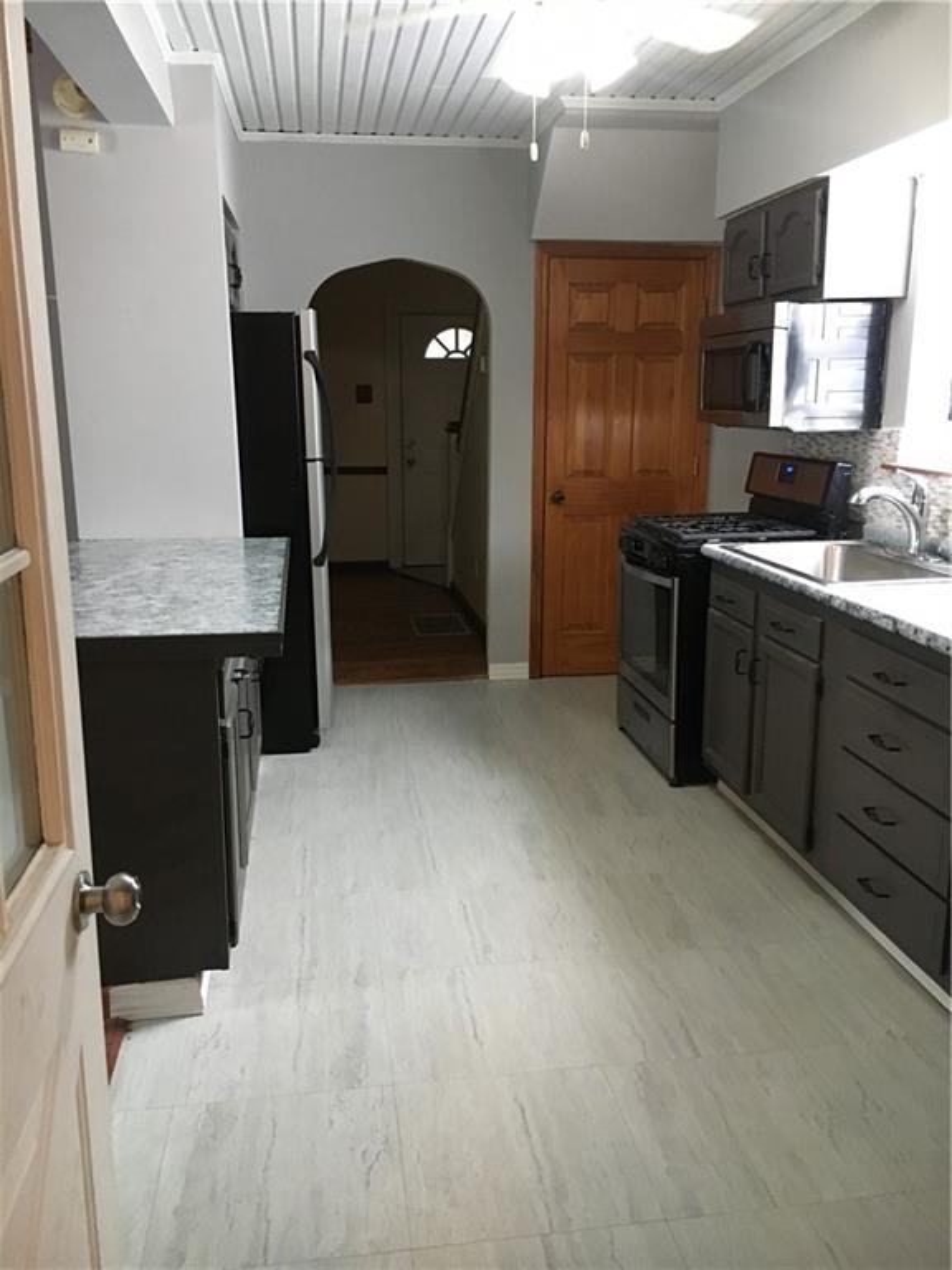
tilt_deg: -11.4
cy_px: 635
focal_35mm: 29
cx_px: 476
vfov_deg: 61.7
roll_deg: +0.0
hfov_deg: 48.2
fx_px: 1063
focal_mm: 4.15
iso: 200
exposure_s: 1/30
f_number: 2.2
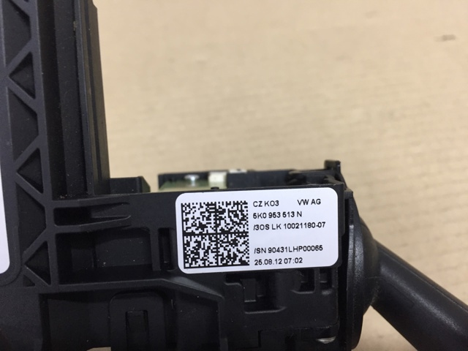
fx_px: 392
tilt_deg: -48.9
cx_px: 234
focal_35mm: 29
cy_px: 176
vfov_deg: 48.2
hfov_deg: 61.7
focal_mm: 4.15
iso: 80
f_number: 2.2
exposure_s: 1/33
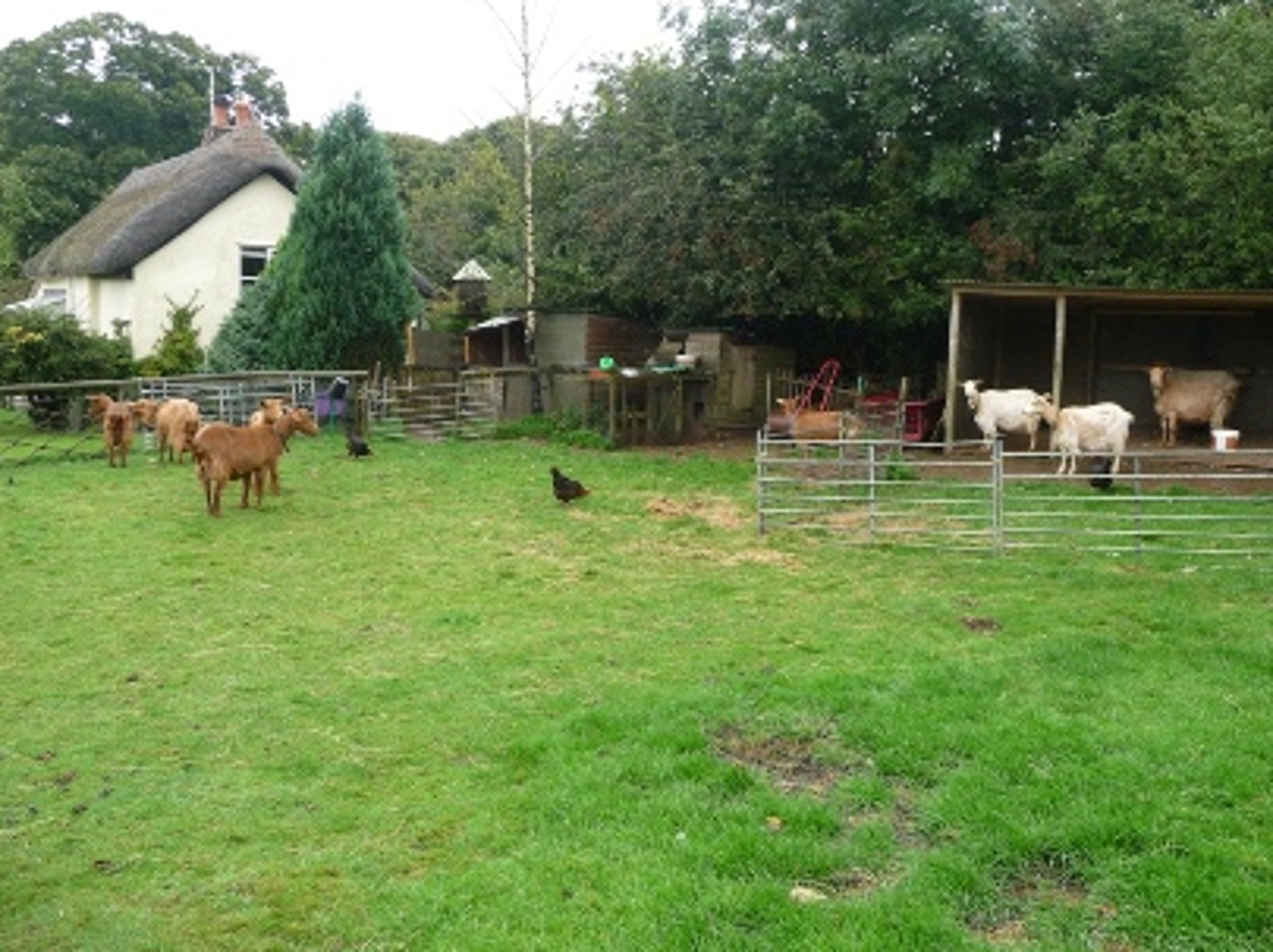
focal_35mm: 31
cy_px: 434
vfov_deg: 45.3
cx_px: 676
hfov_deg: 58.4
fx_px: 1139
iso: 100
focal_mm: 4.7
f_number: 3.3
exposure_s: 1/160
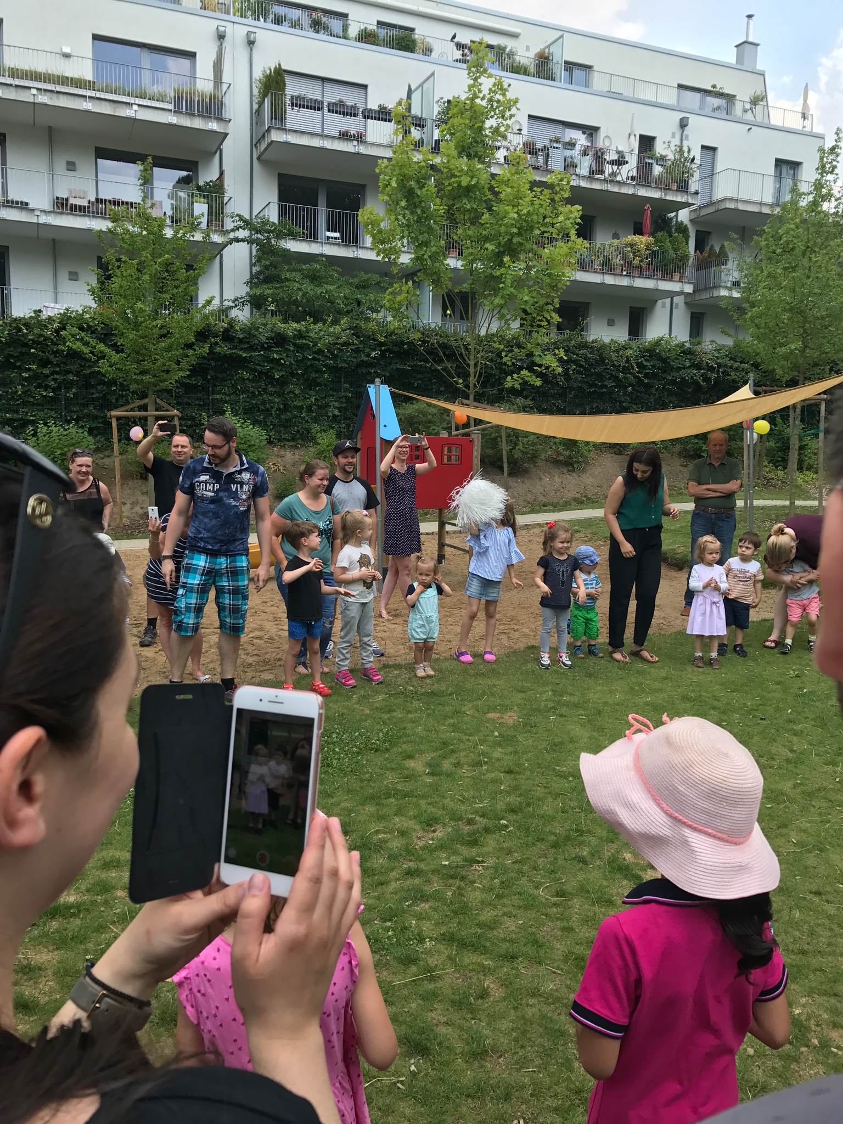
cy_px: 562
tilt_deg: -7.0
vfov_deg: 63.4
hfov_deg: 49.7
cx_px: 422
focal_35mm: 28
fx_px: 909
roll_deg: -0.8
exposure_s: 1/714
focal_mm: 3.99
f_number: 1.8
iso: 20
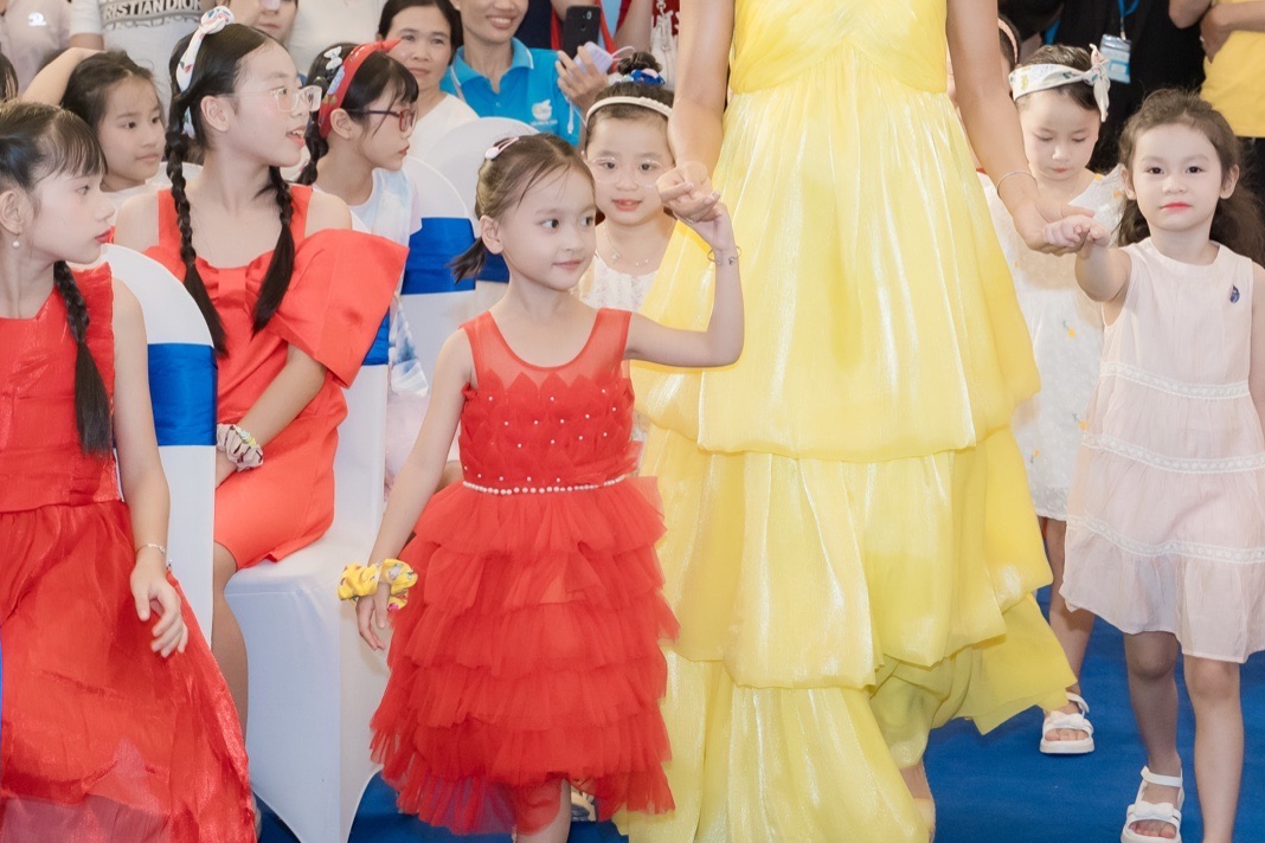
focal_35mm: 88
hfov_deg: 23.1
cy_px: 213
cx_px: 750
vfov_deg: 15.5
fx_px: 3092
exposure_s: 1/200
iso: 2500
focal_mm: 47
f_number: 4.5
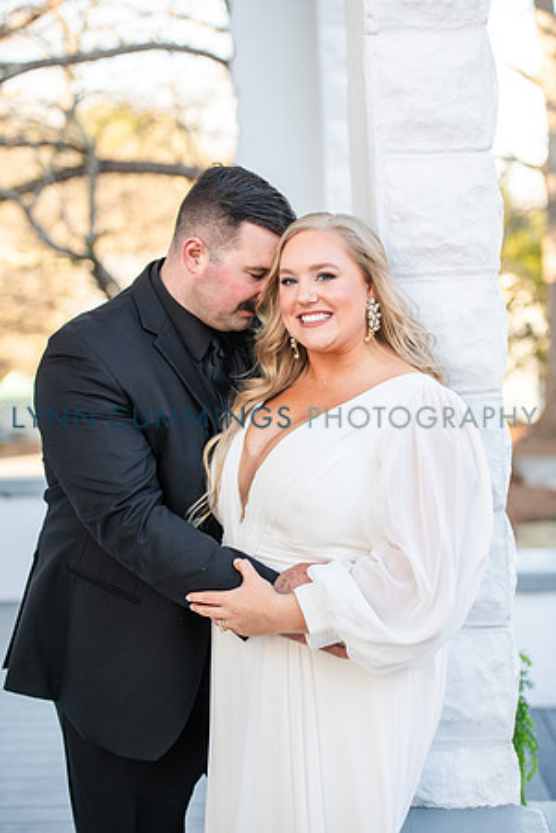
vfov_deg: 27.0
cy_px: 416
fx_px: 1737
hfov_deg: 18.2
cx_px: 278
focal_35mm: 75
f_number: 3.2
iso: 200
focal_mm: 75
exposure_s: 1/250
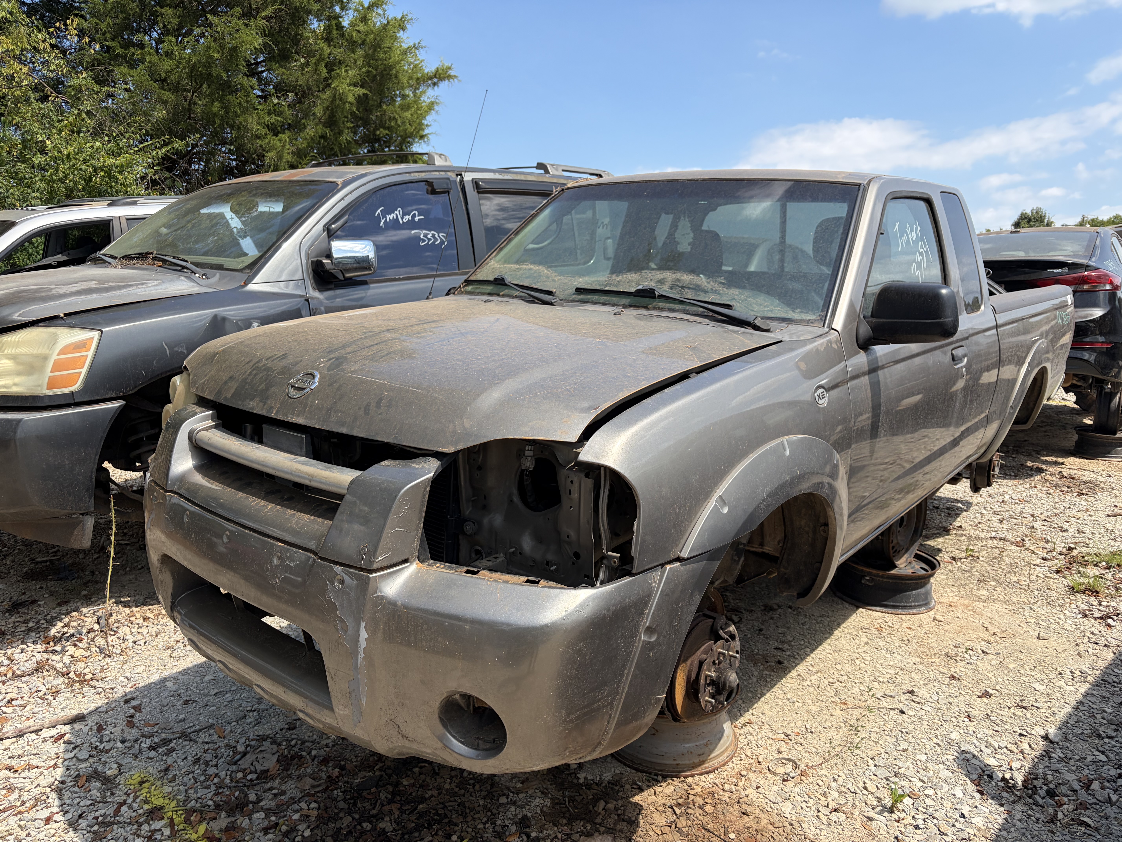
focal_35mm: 26
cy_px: 421
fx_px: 843
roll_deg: +0.0
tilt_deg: -5.5
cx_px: 561
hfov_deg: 67.3
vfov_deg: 53.1
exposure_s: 1/2364
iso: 50
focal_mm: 5.96
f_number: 1.6
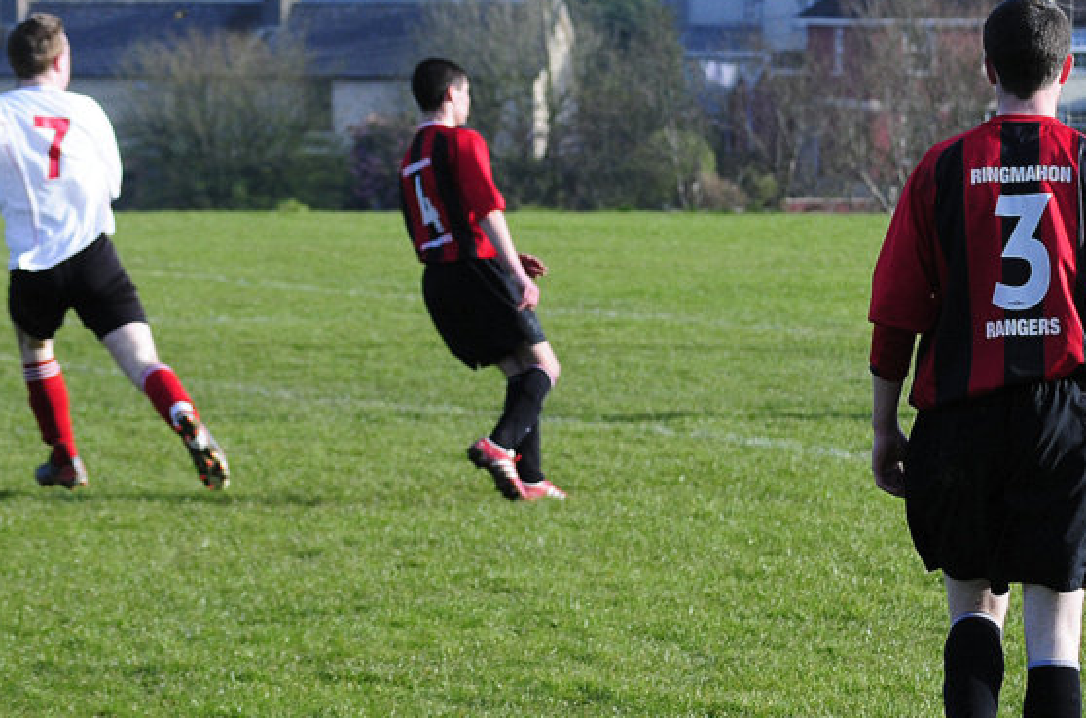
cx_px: 677
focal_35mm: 142
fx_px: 4273
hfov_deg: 14.5
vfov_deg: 9.6
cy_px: 299
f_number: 5.6
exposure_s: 1/1000
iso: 400
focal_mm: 66
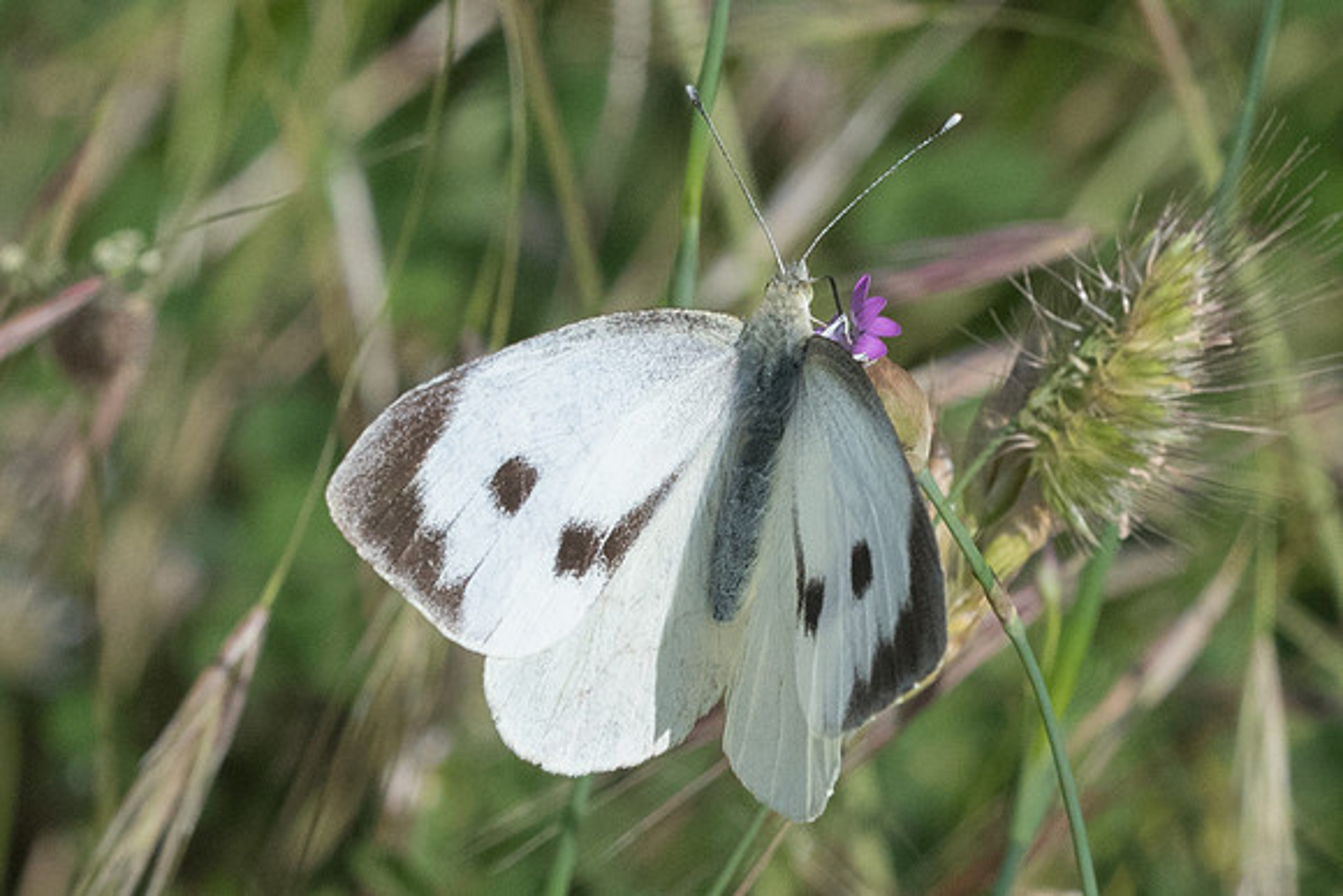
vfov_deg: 1.9
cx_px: 665
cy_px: 500
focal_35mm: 714
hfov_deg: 2.9
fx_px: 26627
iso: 800
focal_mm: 150
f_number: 10
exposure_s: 1/1600
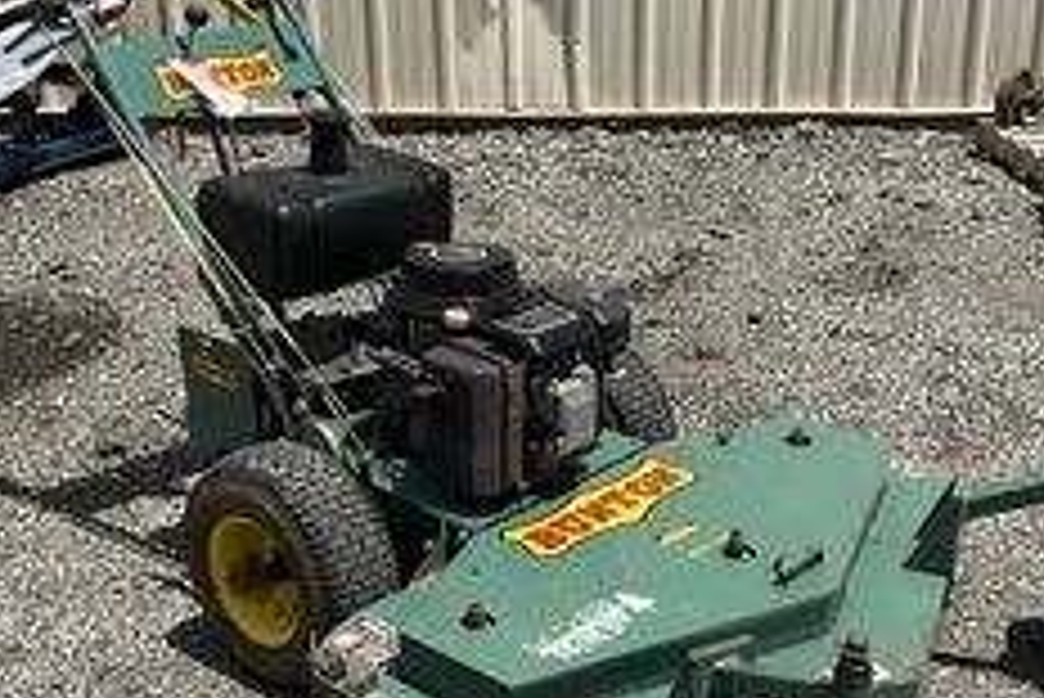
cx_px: 585
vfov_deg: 25.9
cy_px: 455
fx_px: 1509
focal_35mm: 52
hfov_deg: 38.1
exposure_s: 1/2227
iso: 25
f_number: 1.8
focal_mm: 3
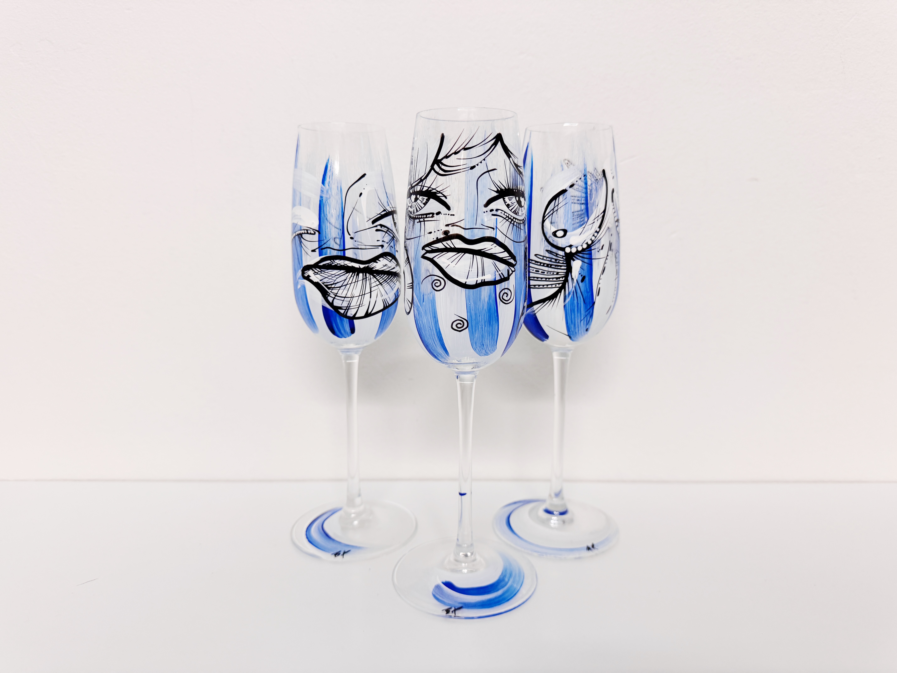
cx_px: 448
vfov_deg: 56.8
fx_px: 622
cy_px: 336
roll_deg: +0.7
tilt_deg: -11.1
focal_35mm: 24
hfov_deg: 71.6
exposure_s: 1/100
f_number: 1.78
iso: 200
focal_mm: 6.76
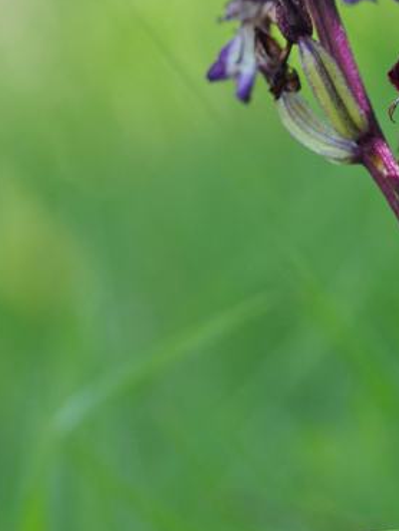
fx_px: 5020
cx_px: 235
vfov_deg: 6.0
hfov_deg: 4.6
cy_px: 17
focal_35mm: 327
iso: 200
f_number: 4.5
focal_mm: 105
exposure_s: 1/100
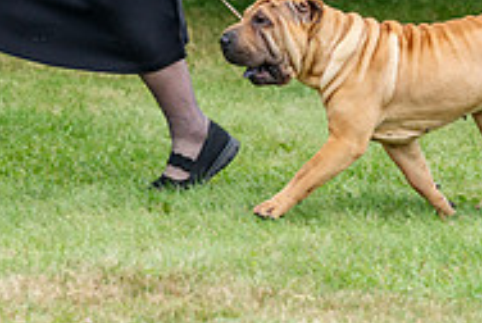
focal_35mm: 440
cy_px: -140
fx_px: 5900
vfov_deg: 3.1
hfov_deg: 4.7
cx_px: 82
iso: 400
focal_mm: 143
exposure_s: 1/400
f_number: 4.5
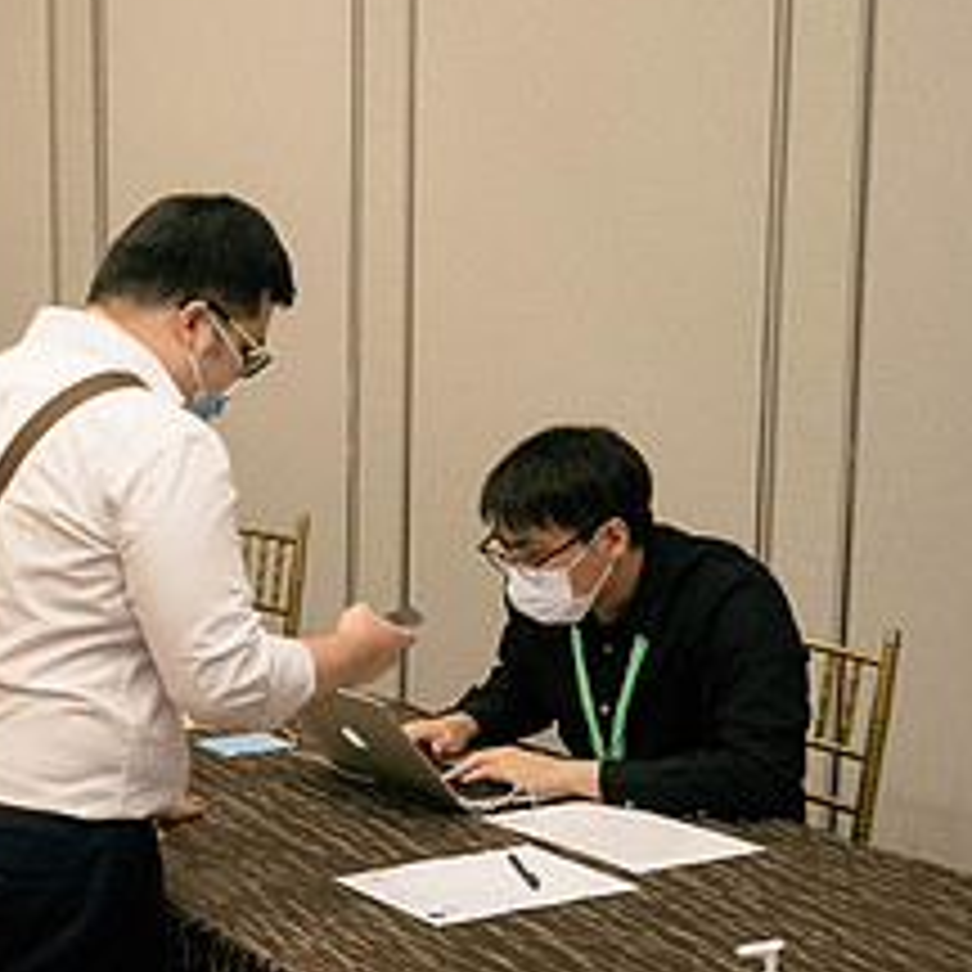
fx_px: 2637
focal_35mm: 83
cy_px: 583
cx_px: -194
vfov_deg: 20.9
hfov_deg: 19.6
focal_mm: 17
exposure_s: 1/50
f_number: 2.8
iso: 1000
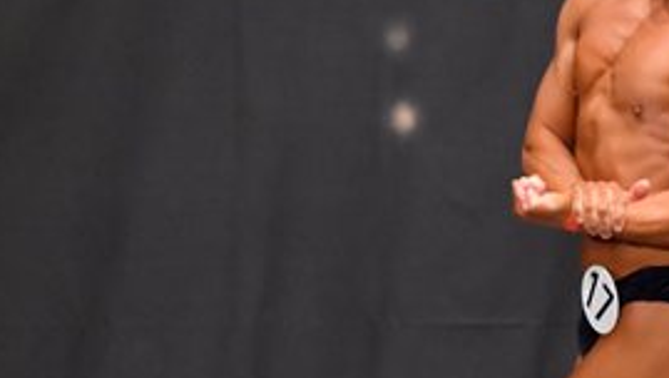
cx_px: 670
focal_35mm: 723
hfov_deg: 3.0
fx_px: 12839
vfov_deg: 1.7
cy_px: 301
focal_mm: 160
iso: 6400
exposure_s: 1/400
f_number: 5.6
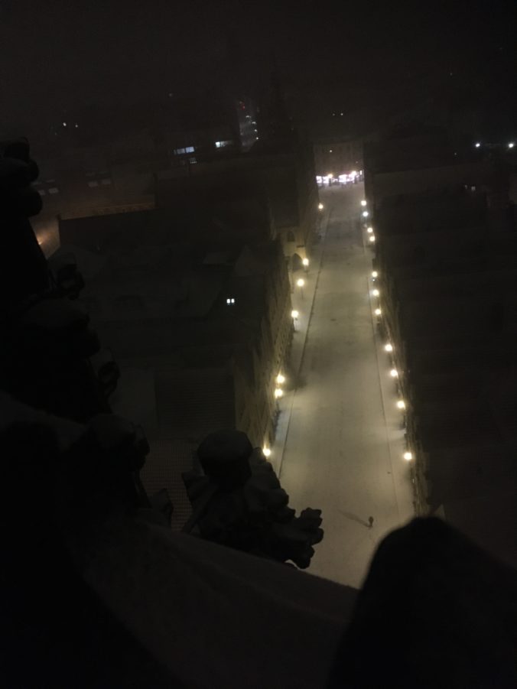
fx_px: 577
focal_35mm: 29
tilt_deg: -31.4
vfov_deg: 61.7
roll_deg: +11.5
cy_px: 344
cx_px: 258
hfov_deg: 48.2
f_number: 2.2
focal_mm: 4.15
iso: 250
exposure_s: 1/17
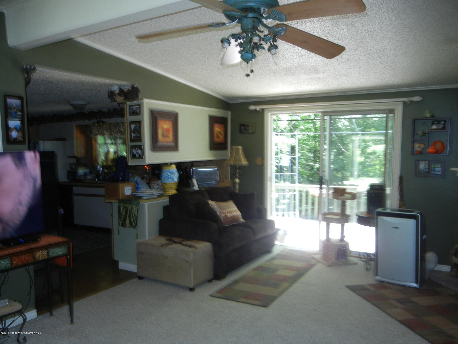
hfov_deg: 60.0
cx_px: 229
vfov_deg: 46.8
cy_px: 172
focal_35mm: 30
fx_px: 397
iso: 205
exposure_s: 1/30
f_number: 3.5
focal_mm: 5.4
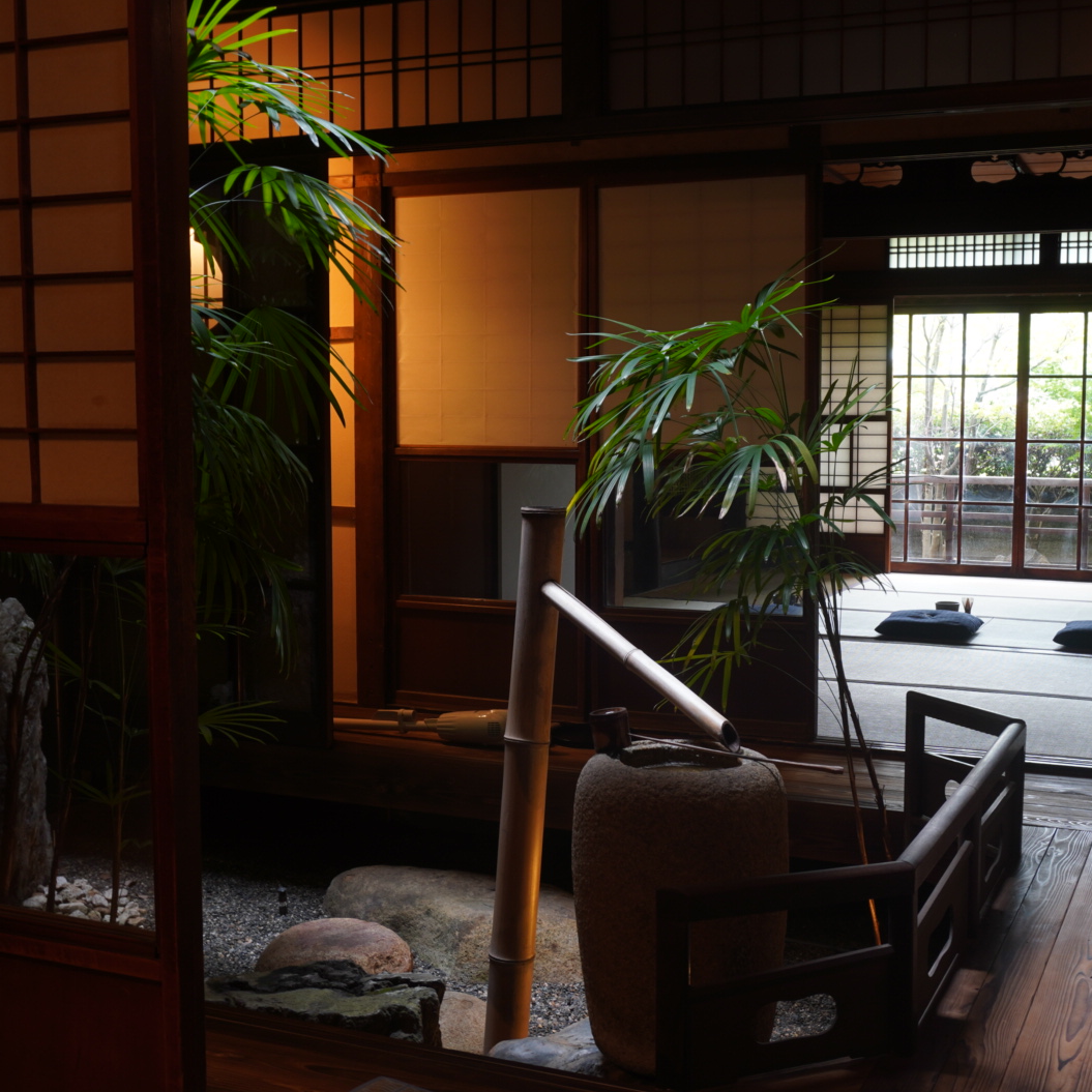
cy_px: 550
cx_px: 613
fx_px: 1535
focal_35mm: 43
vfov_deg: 39.2
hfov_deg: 39.1
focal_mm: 22
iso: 160
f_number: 8
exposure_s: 1/4
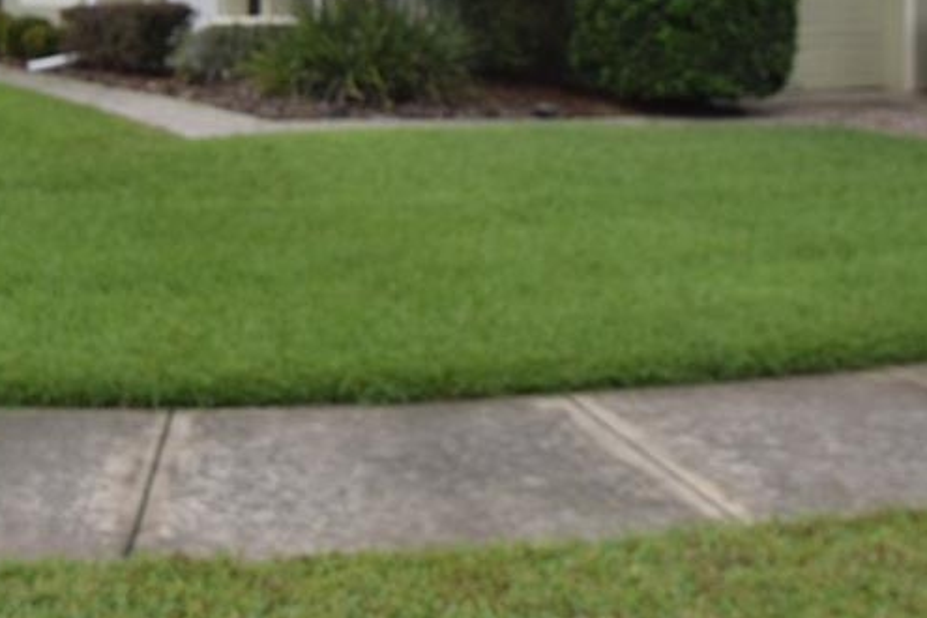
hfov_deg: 32.4
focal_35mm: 62
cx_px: 425
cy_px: 0
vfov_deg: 21.2
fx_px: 1596
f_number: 7.1
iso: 100
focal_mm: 20
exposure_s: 1/200
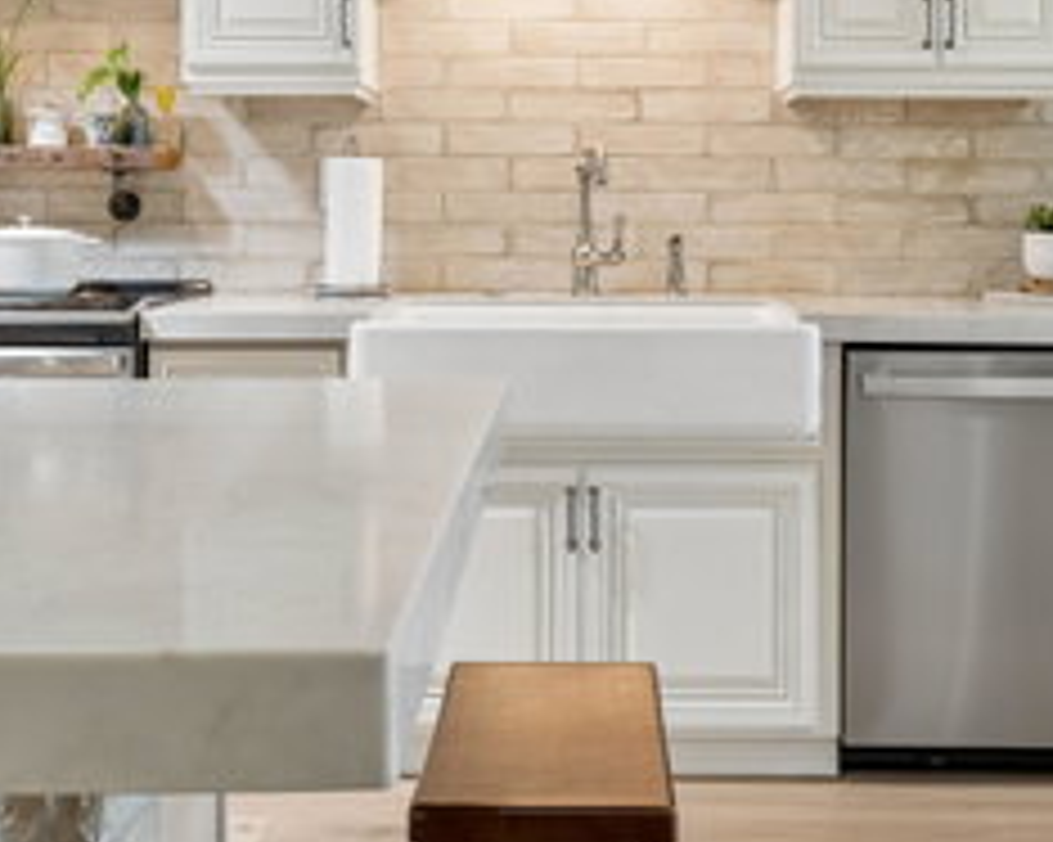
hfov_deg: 36.0
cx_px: 572
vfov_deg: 28.8
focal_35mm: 52
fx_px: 1620
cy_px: 230
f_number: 8
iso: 400
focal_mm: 18
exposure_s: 1/25
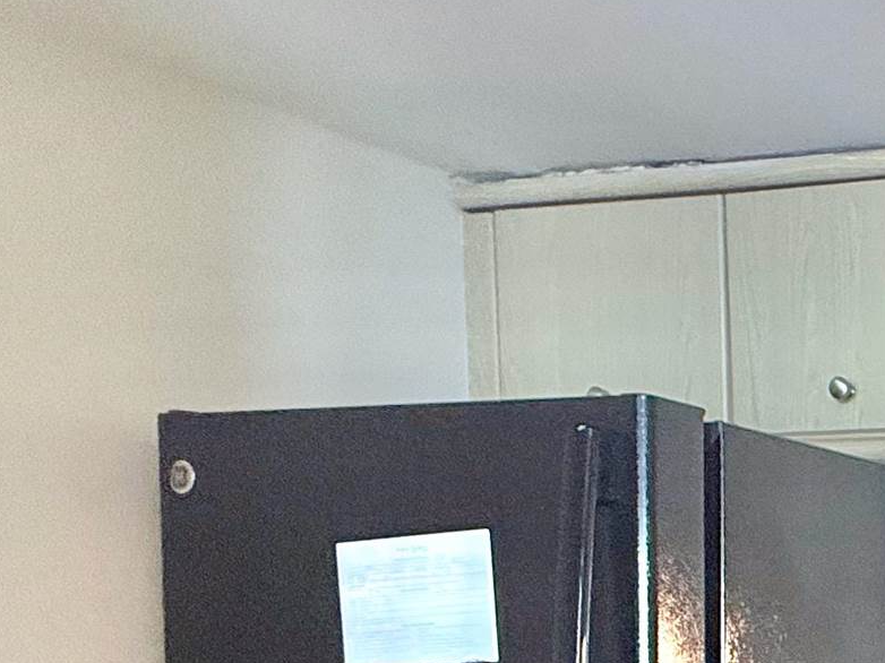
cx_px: 1514
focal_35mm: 55
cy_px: 801
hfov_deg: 23.0
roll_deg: -1.6
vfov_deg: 24.1
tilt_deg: -3.7
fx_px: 1406
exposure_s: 1/120
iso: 200
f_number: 2.2
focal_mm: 2.22
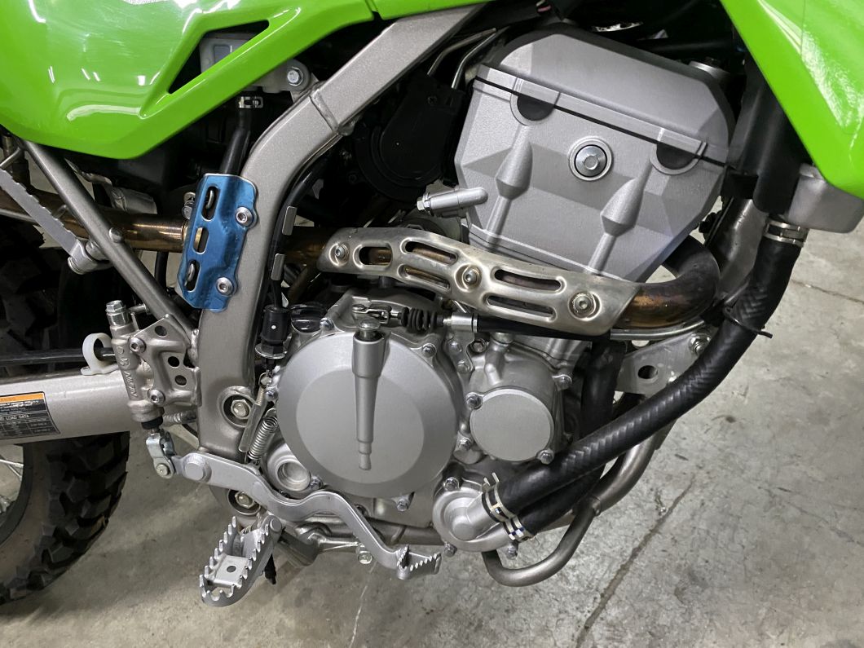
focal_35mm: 26
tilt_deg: -37.3
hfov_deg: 67.3
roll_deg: +0.8
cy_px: 324
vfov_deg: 53.1
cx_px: 432
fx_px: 649
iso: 500
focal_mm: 4.25
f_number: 1.8
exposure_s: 1/33
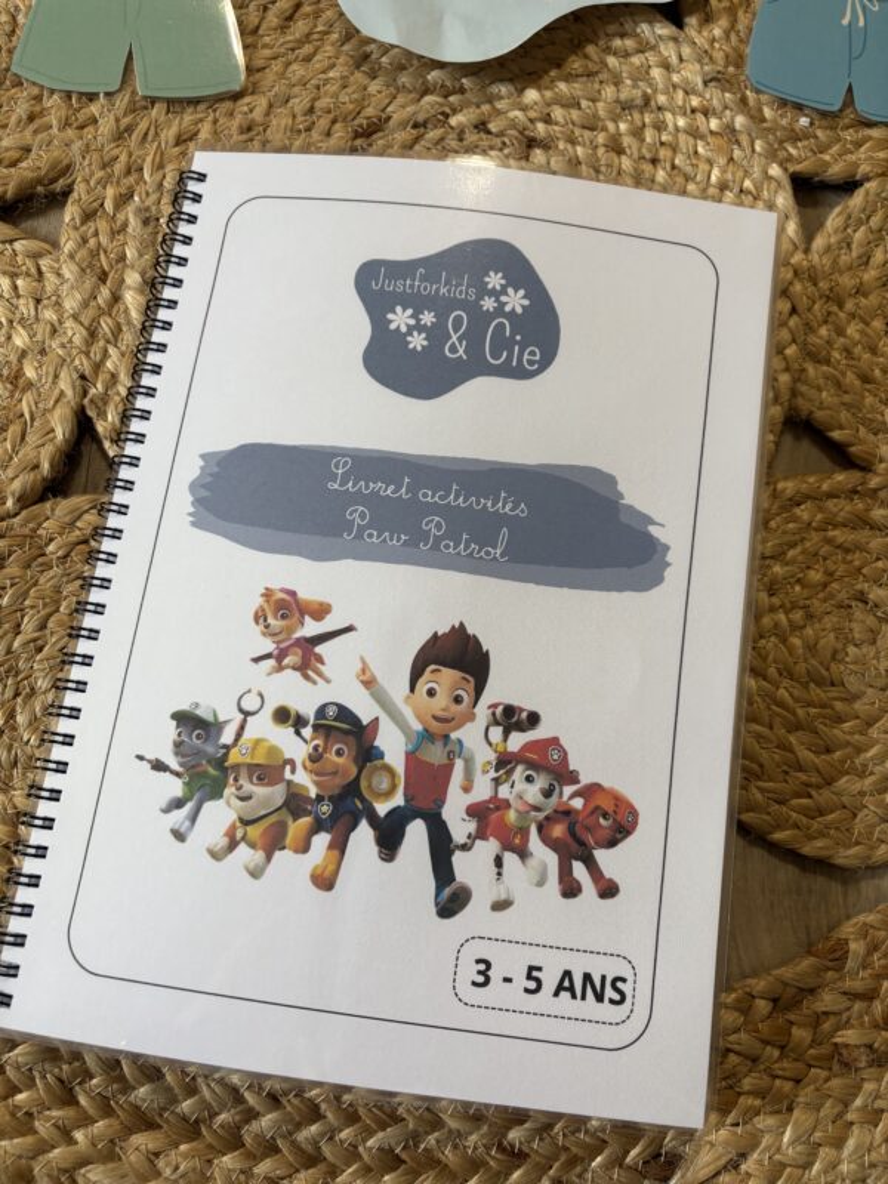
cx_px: 444
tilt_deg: -76.7
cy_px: 592
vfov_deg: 67.3
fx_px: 889
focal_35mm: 26
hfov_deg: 53.1
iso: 125
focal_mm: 5.96
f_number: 1.6
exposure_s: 1/60
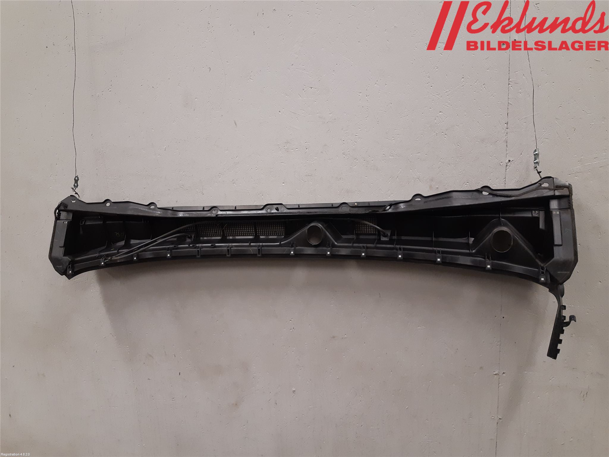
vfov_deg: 53.1
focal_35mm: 26
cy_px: 228
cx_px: 304
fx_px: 457
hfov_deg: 67.3
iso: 160
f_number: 1.7
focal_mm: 3.93
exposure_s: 1/50
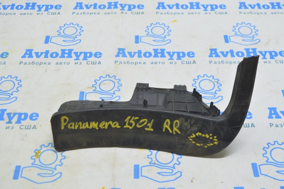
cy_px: 94
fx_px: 402
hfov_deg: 38.9
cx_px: 142
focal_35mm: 51
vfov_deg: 26.4
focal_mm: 34
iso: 400
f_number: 5.6
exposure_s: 1/20
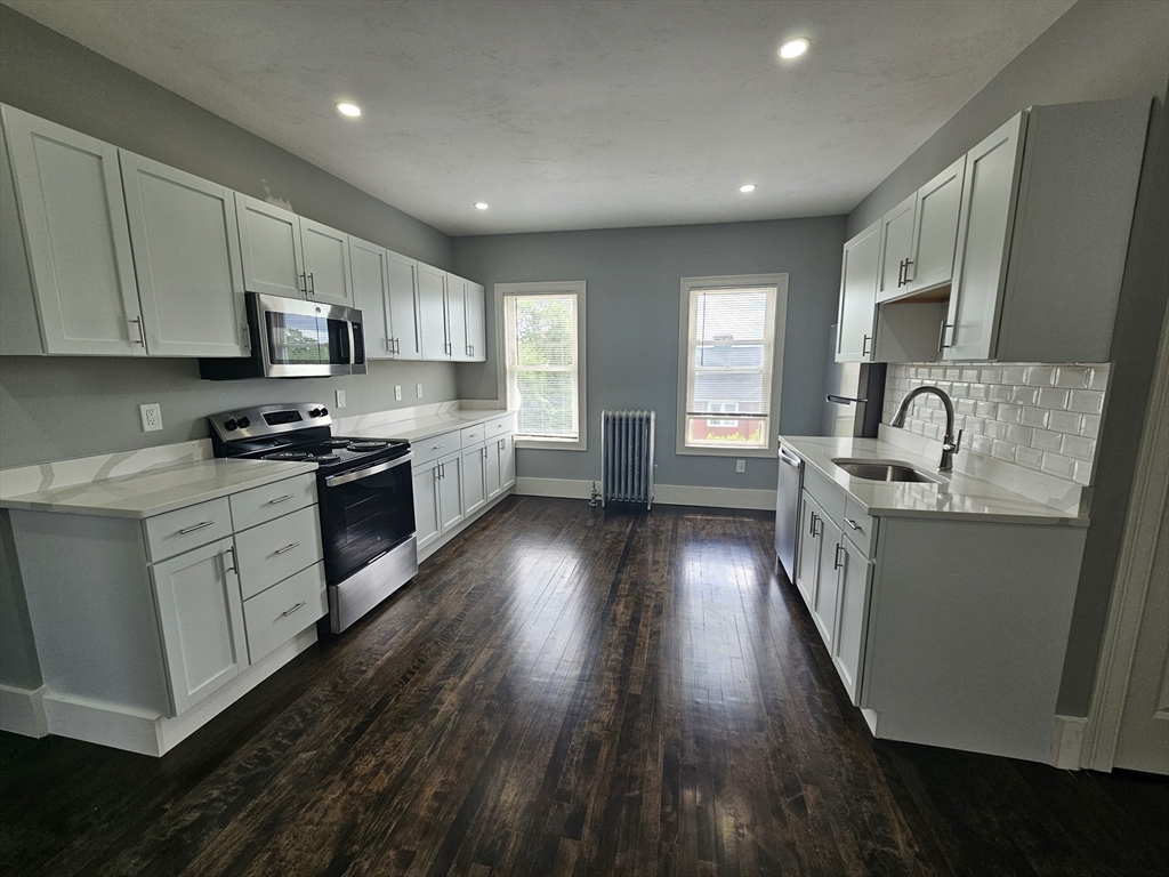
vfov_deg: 89.9
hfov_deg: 106.2
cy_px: 438
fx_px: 439
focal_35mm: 13
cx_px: 584
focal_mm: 2.2
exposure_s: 1/120
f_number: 2.2
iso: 80
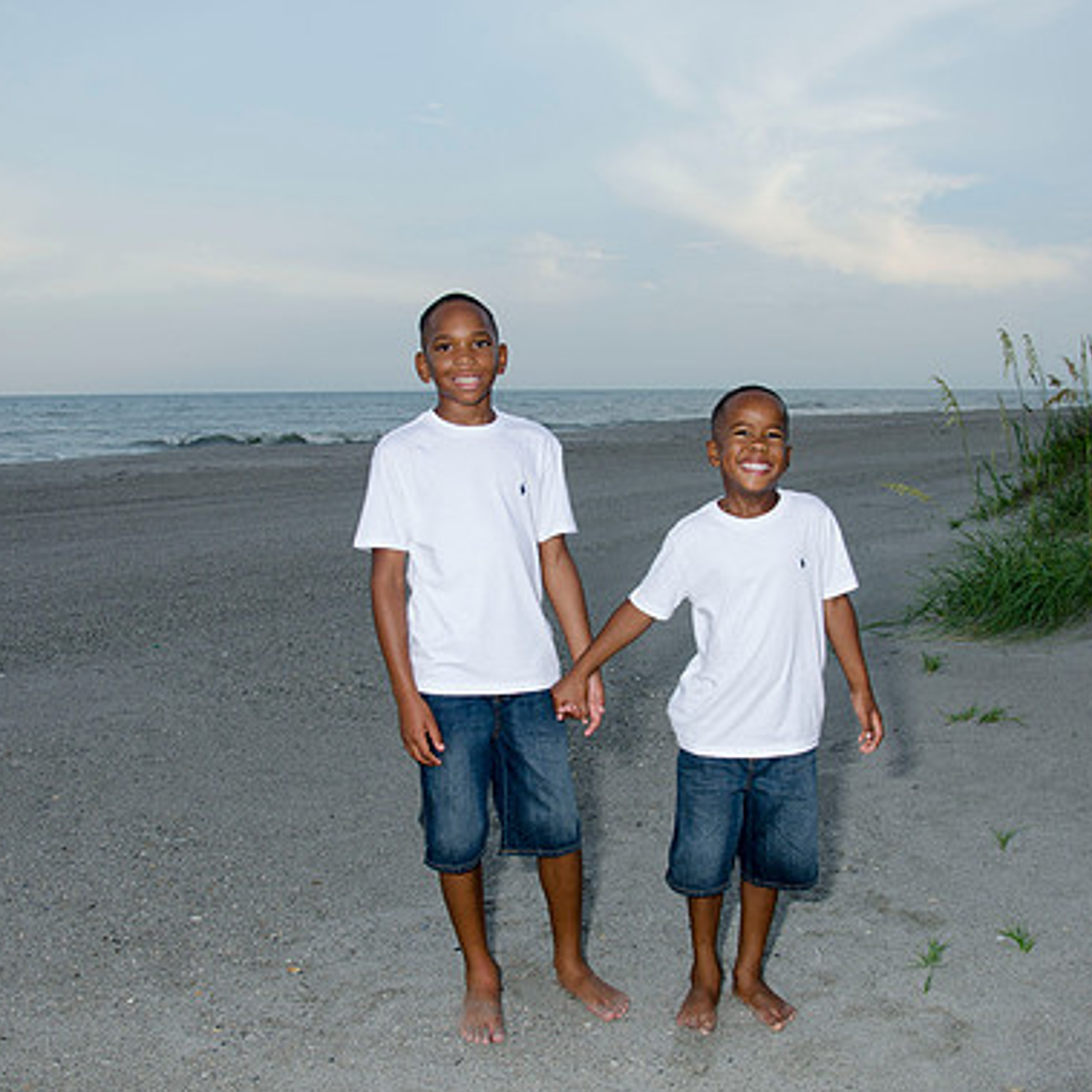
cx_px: 588
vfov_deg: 47.2
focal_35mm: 35
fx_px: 1249
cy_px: 542
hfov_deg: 47.2
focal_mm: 18
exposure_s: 1/160
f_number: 5.6
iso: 100
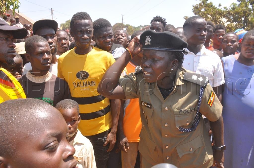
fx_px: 190
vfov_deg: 47.8
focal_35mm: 27
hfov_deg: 67.4
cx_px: 127
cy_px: 84
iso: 400
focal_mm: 18
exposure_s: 1/200
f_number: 10
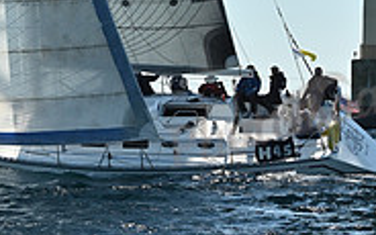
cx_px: 62
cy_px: -170
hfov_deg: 9.3
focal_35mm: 225
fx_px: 2306
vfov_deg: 5.7
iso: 320
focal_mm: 70
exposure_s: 1/1000
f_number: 8
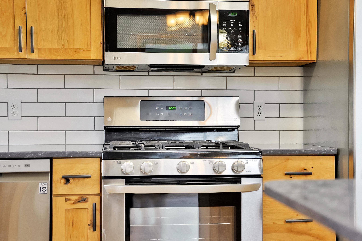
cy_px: 126
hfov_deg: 32.2
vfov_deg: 21.8
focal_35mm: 62
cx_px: 181
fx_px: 627
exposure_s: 1/1000
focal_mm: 54.3
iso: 2000
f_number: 2.8
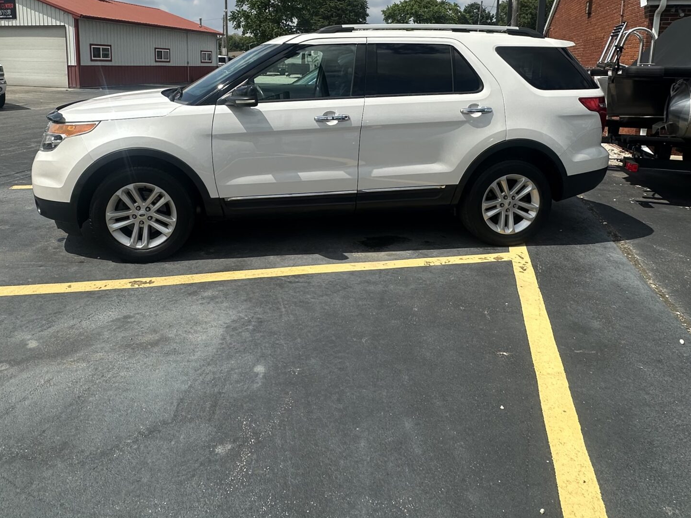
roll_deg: -2.0
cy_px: 137
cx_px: 307
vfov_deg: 52.7
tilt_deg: -7.4
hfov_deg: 69.2
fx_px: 499
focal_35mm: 25
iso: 50
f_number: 2.2
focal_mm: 2.22
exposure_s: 1/3205
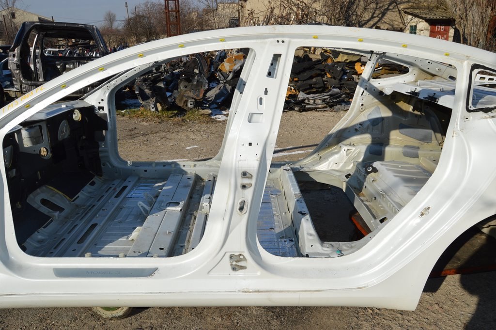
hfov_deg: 67.4
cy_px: 165
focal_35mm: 27
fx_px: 372
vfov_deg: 47.9
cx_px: 248
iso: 100
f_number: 14
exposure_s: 1/200
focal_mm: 18
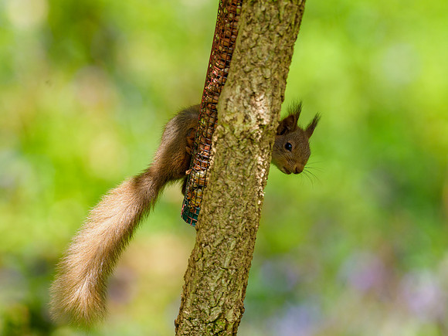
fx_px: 7778
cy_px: 168
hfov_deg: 3.3
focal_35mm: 601
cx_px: 224
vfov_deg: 2.5
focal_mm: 300
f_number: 4.5
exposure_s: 1/640
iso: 320
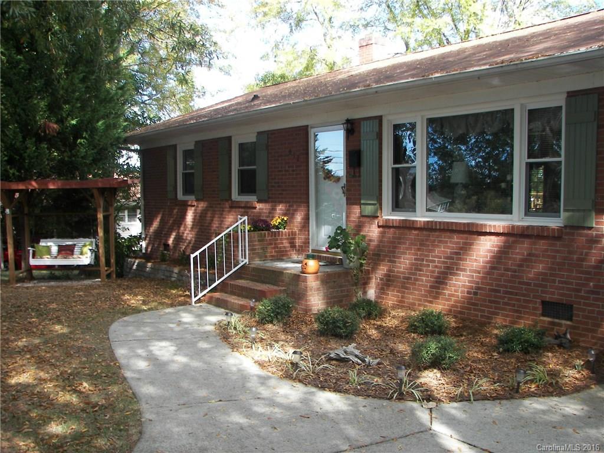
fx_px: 628
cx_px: 302
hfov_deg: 51.4
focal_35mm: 36
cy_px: 226
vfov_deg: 39.7
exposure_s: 1/125
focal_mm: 6
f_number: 2.8
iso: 50
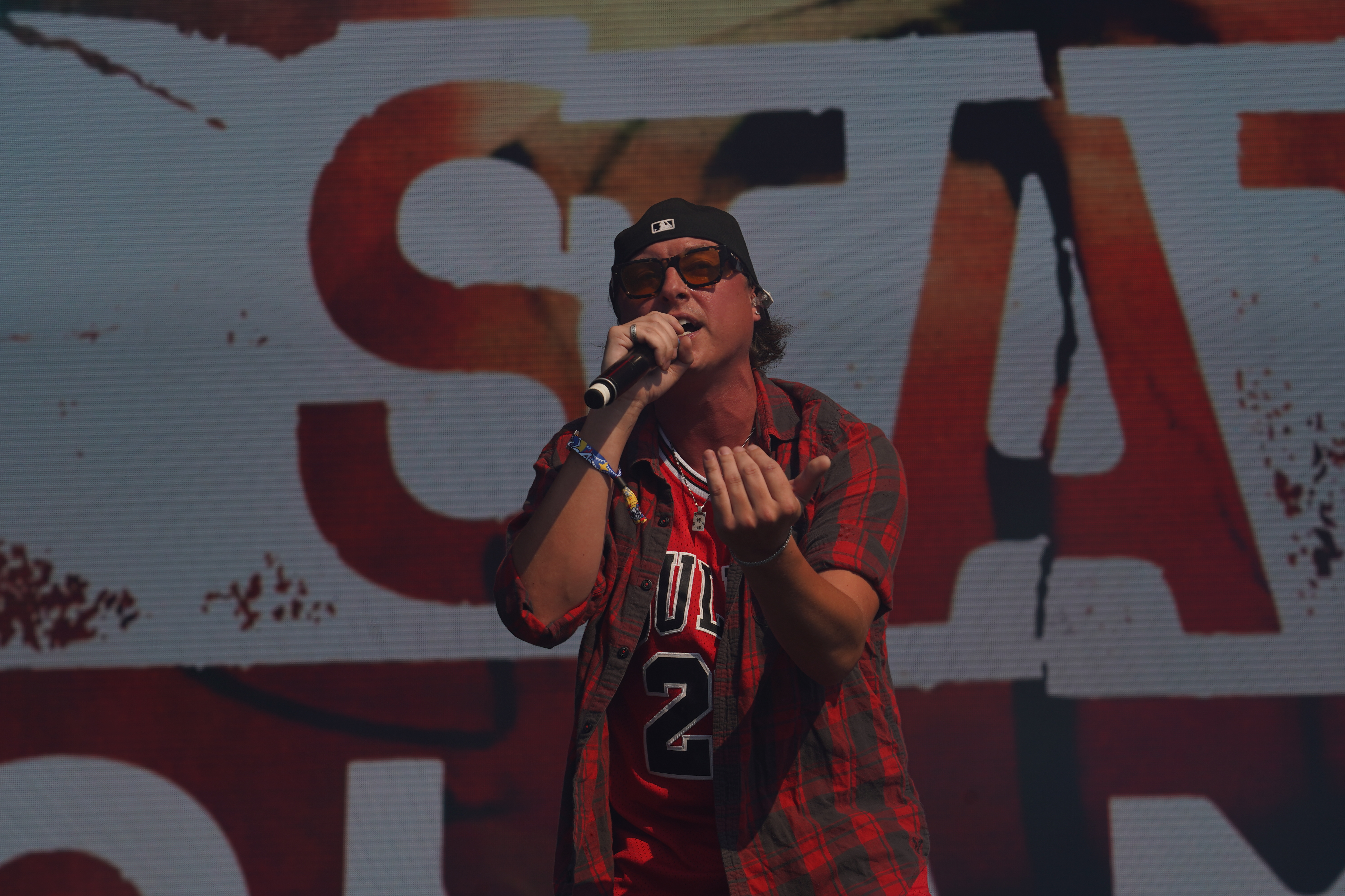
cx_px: 672
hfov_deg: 19.5
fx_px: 3923
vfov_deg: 13.0
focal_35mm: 105
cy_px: 448
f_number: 8
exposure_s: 1/640
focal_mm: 105
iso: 100
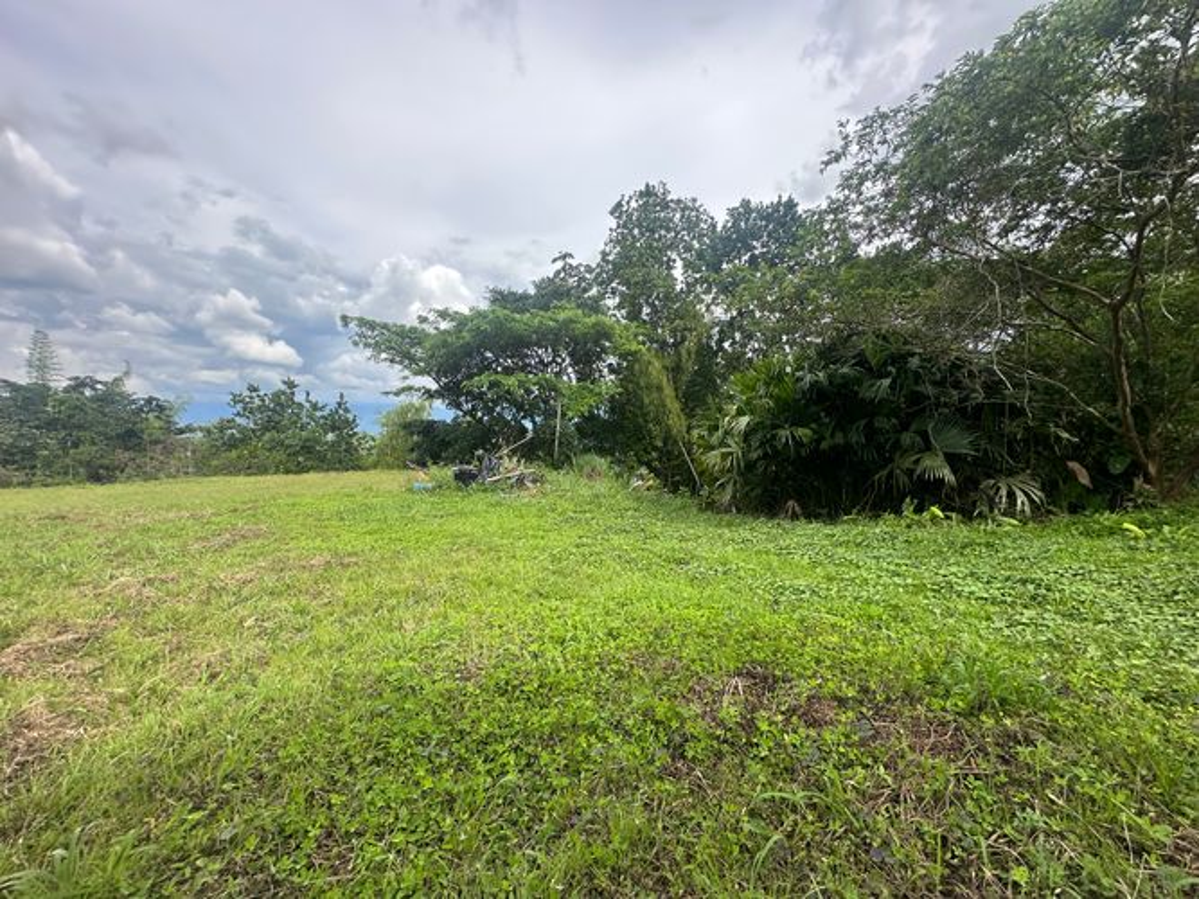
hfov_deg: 102.1
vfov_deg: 85.7
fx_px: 485
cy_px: 450
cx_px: 600
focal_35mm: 14
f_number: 2.2
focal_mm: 2.22
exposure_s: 1/647
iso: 40
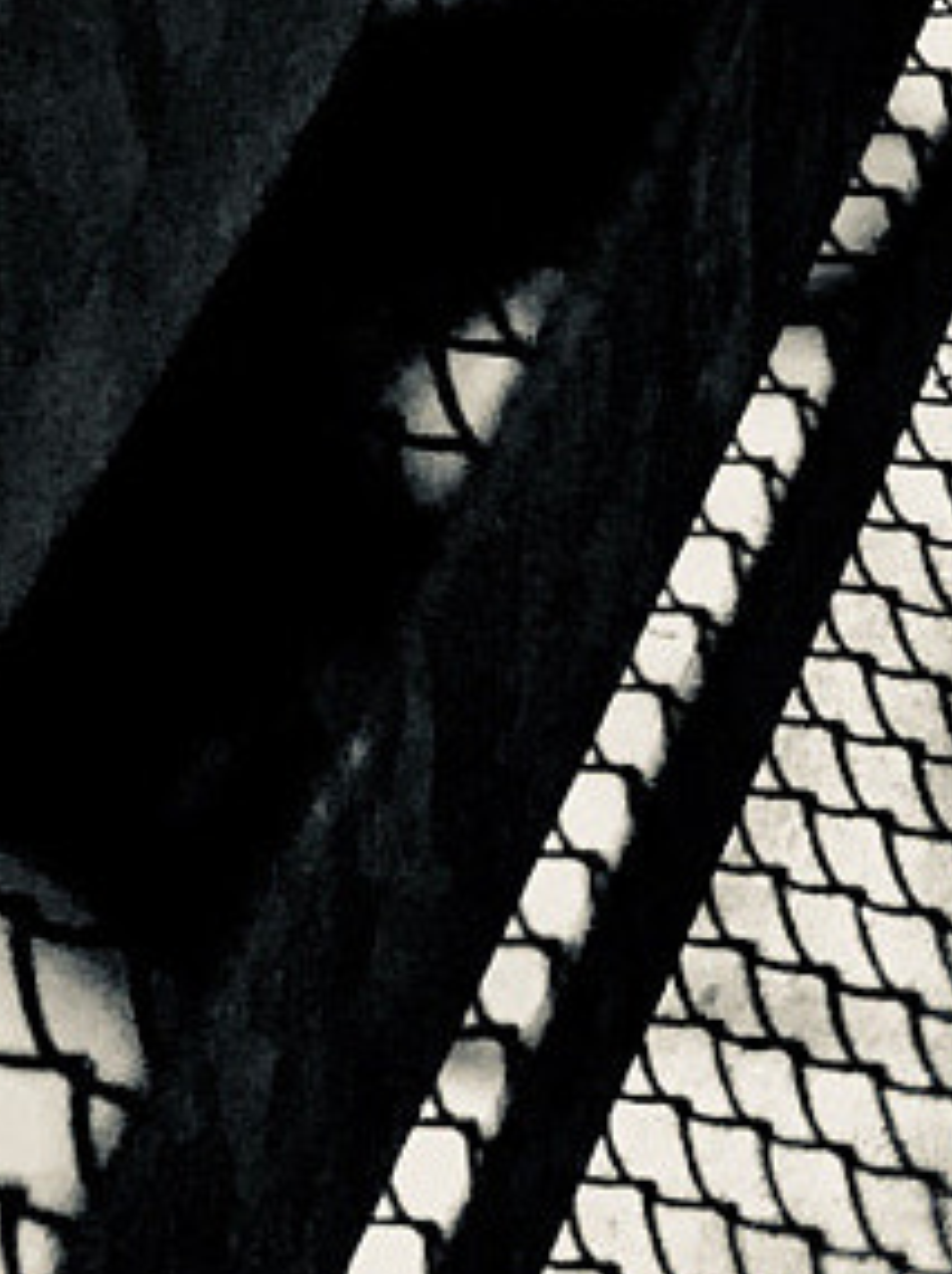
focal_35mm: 163
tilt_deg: -17.5
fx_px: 5991
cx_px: 644
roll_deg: +1.3
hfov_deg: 9.1
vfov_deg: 10.4
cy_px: -1806
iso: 32
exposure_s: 1/1099
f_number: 2.2
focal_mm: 4.15
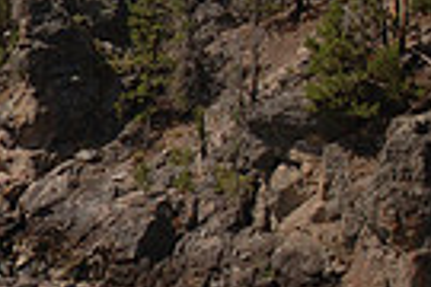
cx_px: -444
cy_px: 246
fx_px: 2240
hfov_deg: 10.1
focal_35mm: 187
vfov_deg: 7.3
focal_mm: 29
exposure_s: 1/160
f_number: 4
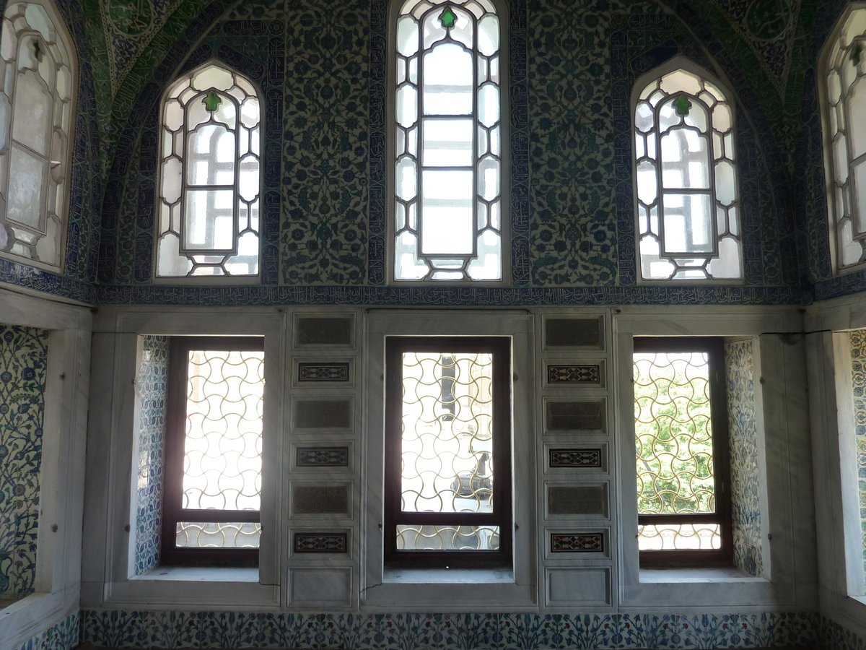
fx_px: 625
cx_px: 433
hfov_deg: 69.4
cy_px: 325
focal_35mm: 25
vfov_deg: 54.9
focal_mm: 4.1
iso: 125
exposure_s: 1/50
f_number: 3.3
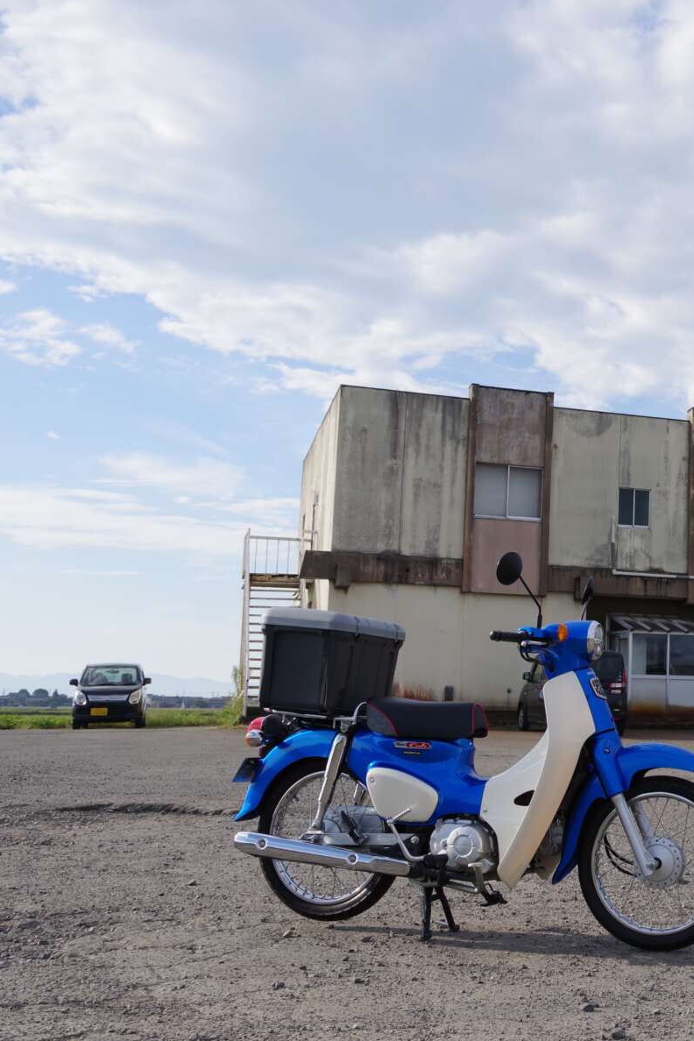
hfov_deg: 26.2
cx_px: 787
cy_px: 523
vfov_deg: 41.9
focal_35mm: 47
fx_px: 1359
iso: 200
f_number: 14
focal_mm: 31
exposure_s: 1/125
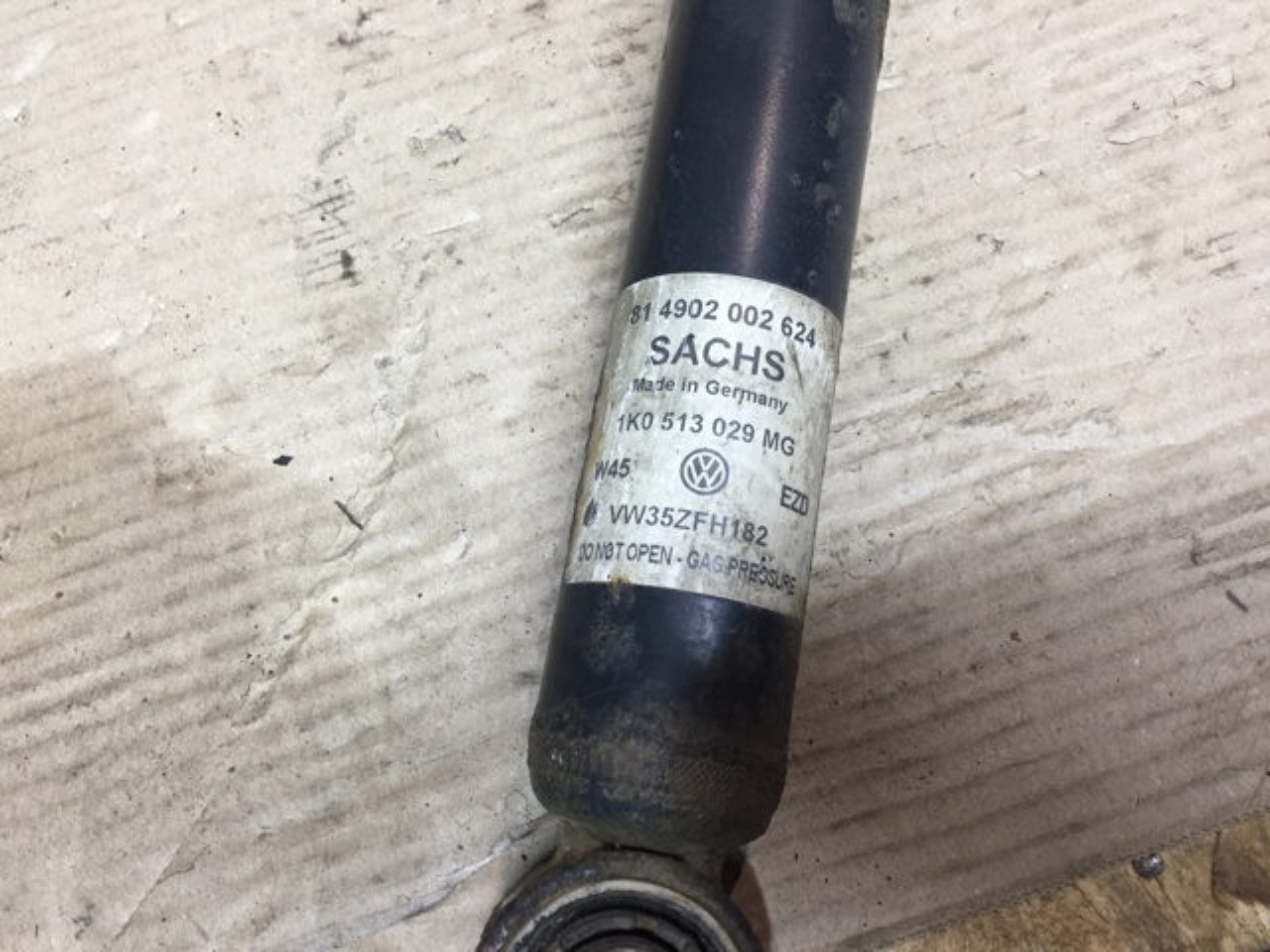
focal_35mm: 29
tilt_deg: -73.1
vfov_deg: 48.2
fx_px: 1064
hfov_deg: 61.7
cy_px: 476
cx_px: 635
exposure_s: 1/33
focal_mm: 4.15
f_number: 2.2
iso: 80
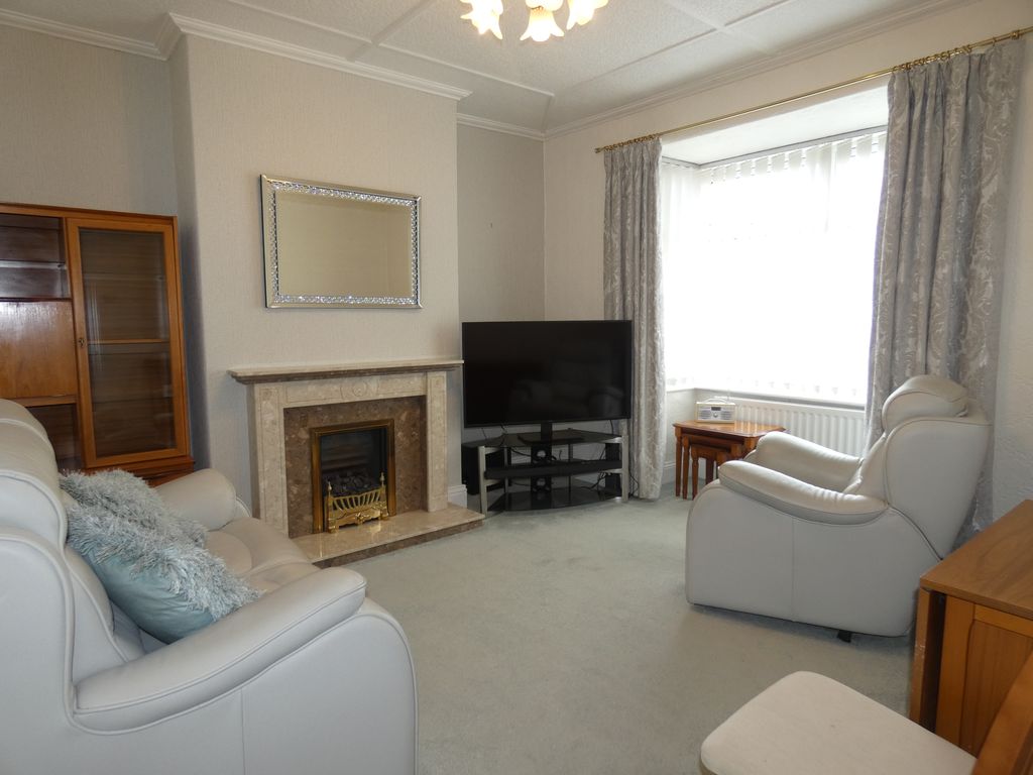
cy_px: 388
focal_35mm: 20
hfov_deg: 81.7
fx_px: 597
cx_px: 516
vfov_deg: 66.0
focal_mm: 3.6
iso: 125
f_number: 2.8
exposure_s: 1/60
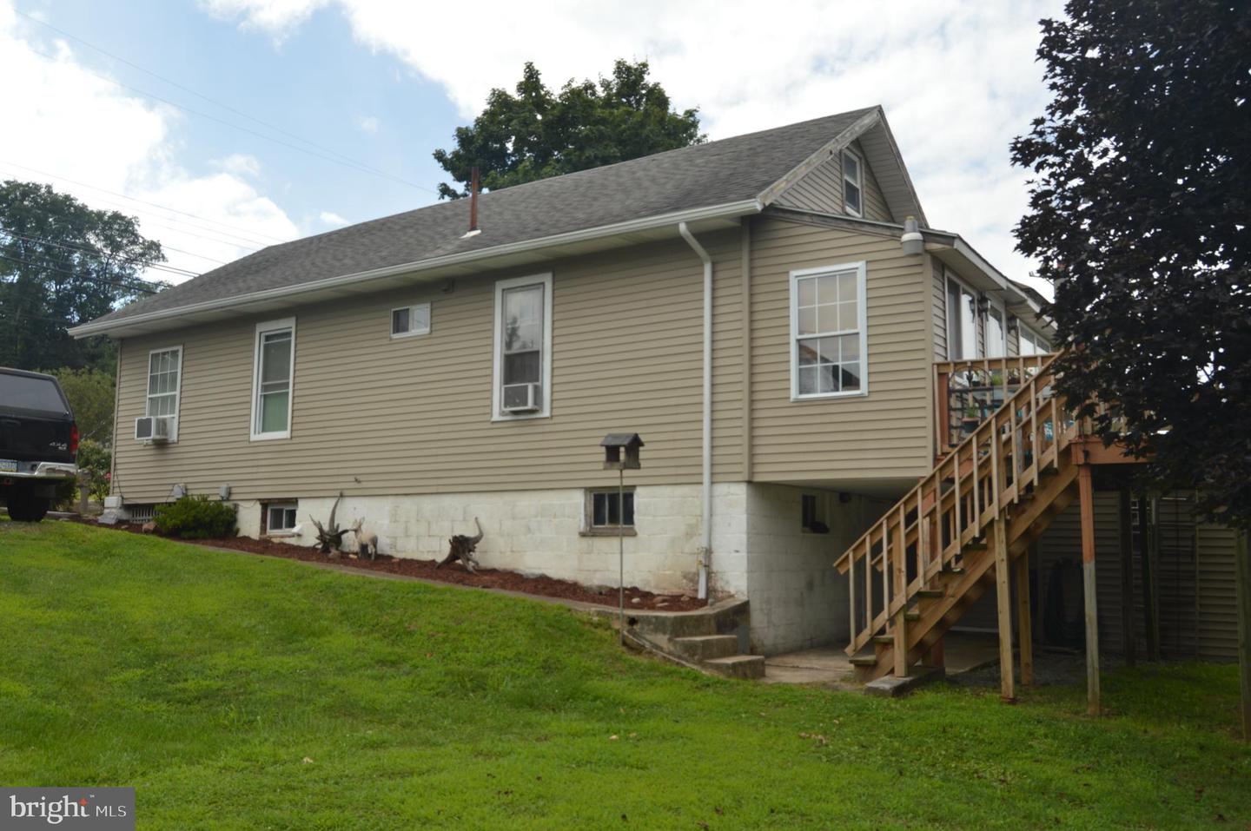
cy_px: 416
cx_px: 626
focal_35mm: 30
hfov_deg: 62.0
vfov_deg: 43.5
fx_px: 1041
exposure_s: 1/200
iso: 100
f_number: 9
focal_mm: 20
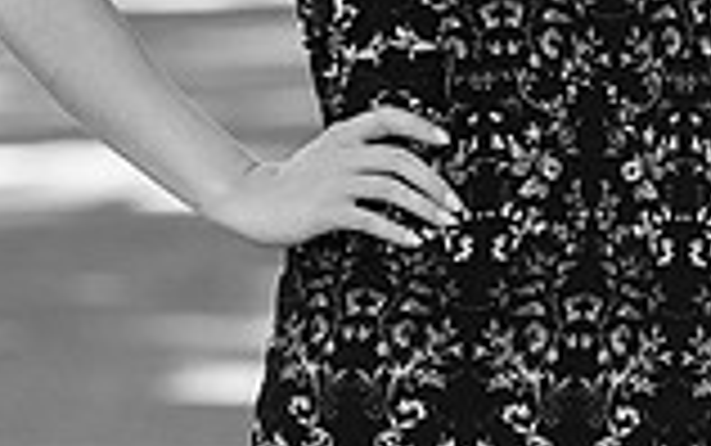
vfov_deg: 2.5
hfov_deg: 4.0
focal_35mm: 525
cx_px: 572
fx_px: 10180
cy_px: -106
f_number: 3.5
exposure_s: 1/200
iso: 640
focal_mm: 140
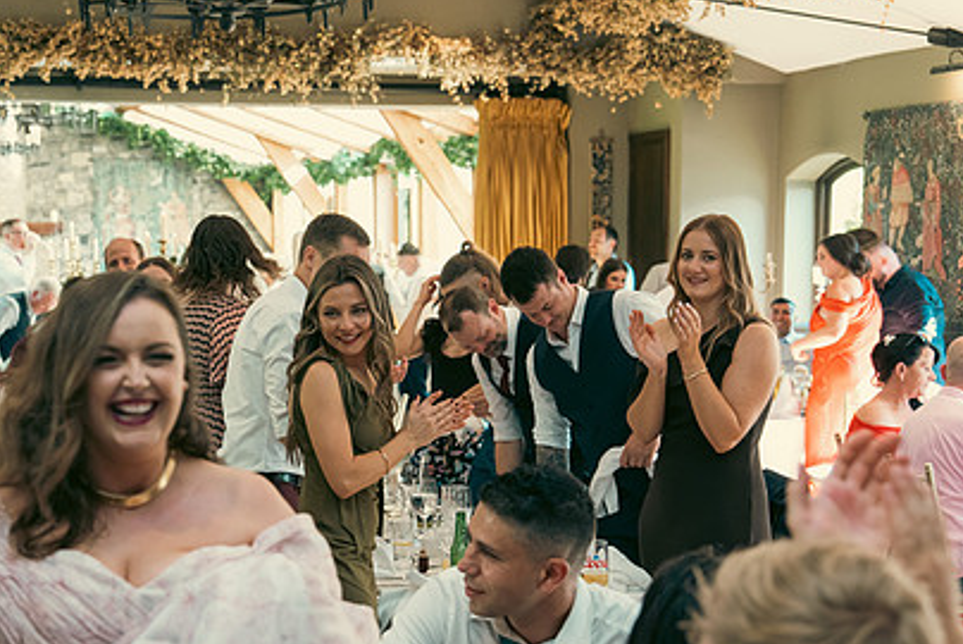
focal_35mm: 66
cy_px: 428
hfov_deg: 30.3
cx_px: 327
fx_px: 1767
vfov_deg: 20.6
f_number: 3.5
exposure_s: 1/160
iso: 1600
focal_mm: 46
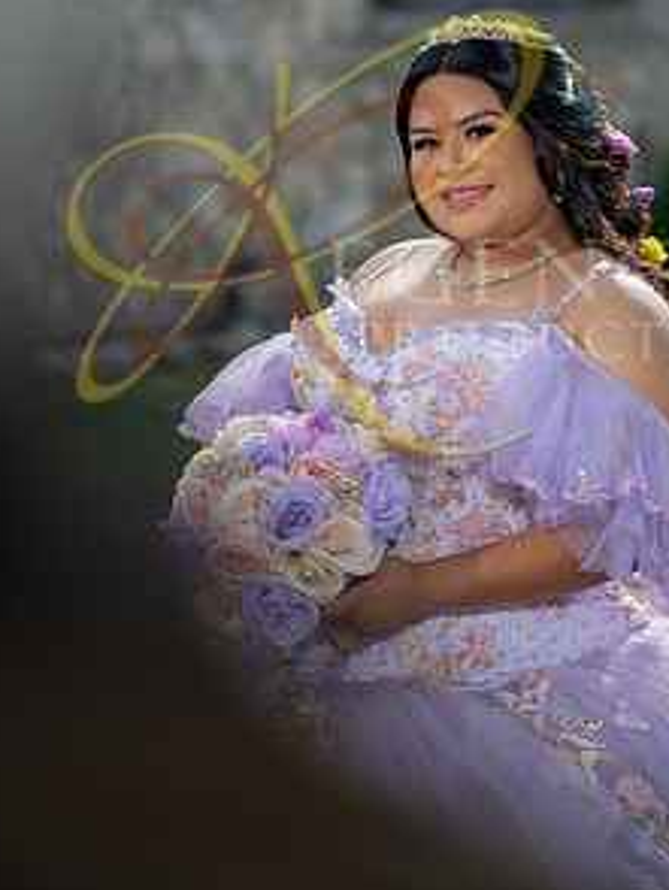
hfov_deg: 11.9
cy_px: 236
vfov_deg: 15.7
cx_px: 406
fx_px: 3216
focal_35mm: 125
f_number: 1.8
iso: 125
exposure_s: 1/2000
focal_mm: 85
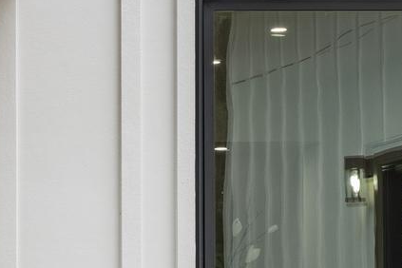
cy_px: 310
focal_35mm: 189
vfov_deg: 7.2
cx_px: -314
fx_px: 2110
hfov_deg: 10.3
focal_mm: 26
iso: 160
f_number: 4
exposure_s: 1/100
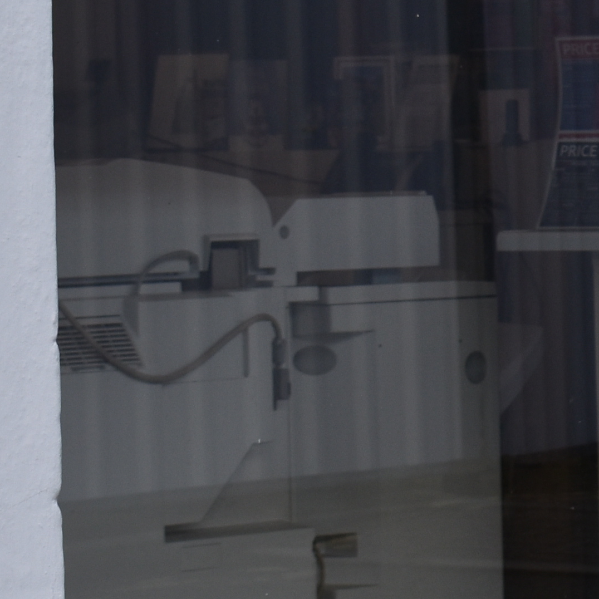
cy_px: 35
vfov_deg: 6.8
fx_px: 5012
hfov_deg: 6.6
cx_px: 1187
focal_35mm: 256
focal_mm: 36
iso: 180
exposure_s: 1/250
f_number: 8
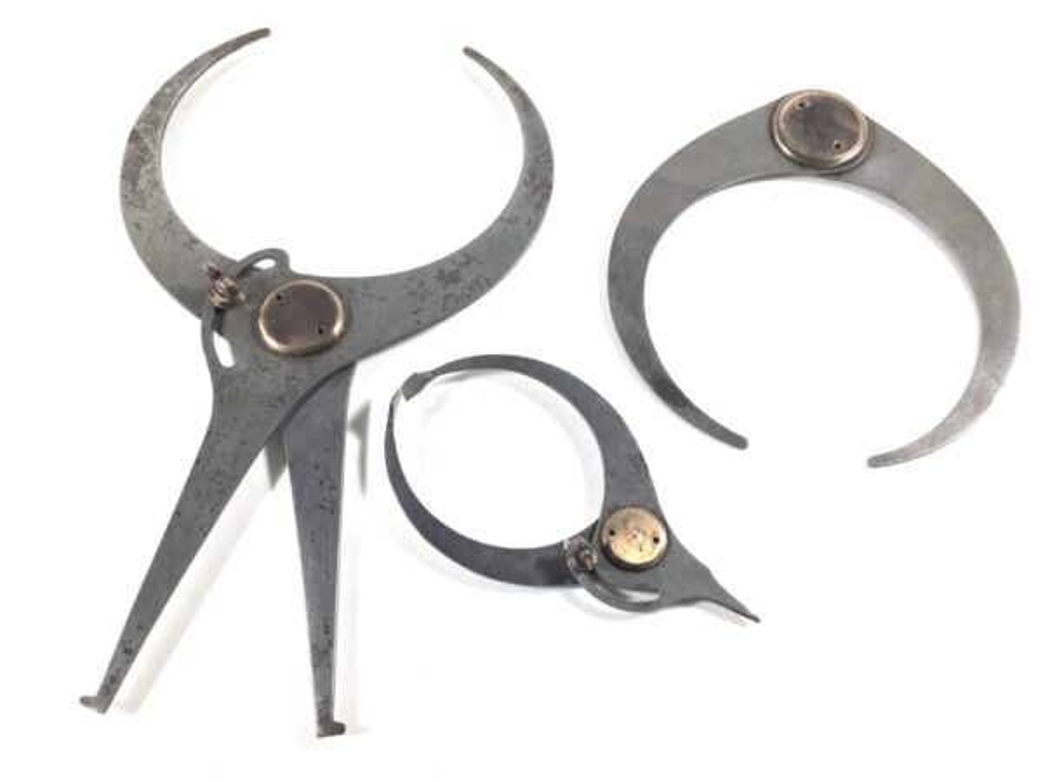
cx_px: 522
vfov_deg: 45.4
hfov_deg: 58.4
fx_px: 934
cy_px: 391
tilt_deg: -66.1
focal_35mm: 31
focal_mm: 3.3
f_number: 2.4
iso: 50
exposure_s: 1/100
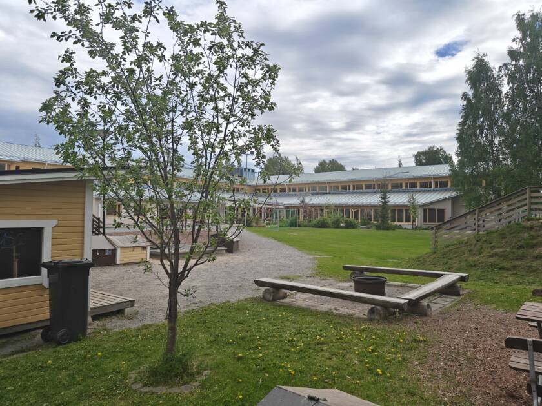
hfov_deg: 71.6
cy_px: 203
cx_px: 271
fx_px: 376
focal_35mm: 24
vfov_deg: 56.8
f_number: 1.8
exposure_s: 1/3894
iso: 80
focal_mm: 5.59
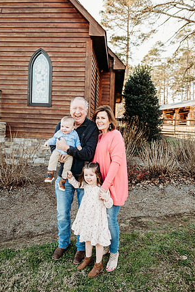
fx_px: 203
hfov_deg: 51.3
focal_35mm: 25
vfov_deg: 71.5
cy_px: 145
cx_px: 98
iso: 250
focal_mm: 24
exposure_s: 1/320
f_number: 2.8
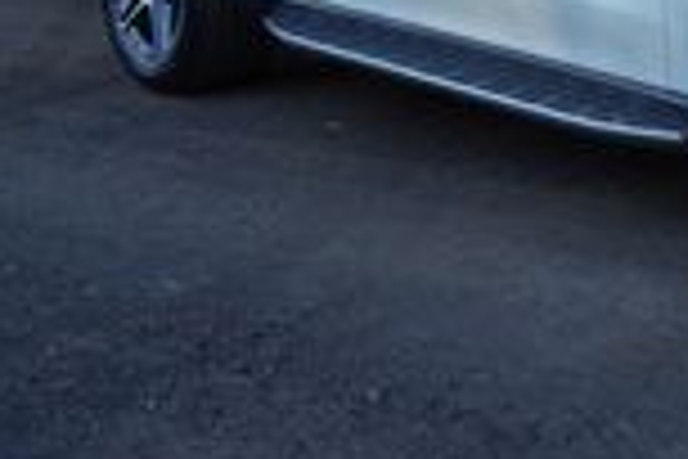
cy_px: -72
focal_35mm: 90
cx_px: 859
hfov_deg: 20.8
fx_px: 1726
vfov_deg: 14.7
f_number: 9
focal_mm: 23
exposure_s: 1/250
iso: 400
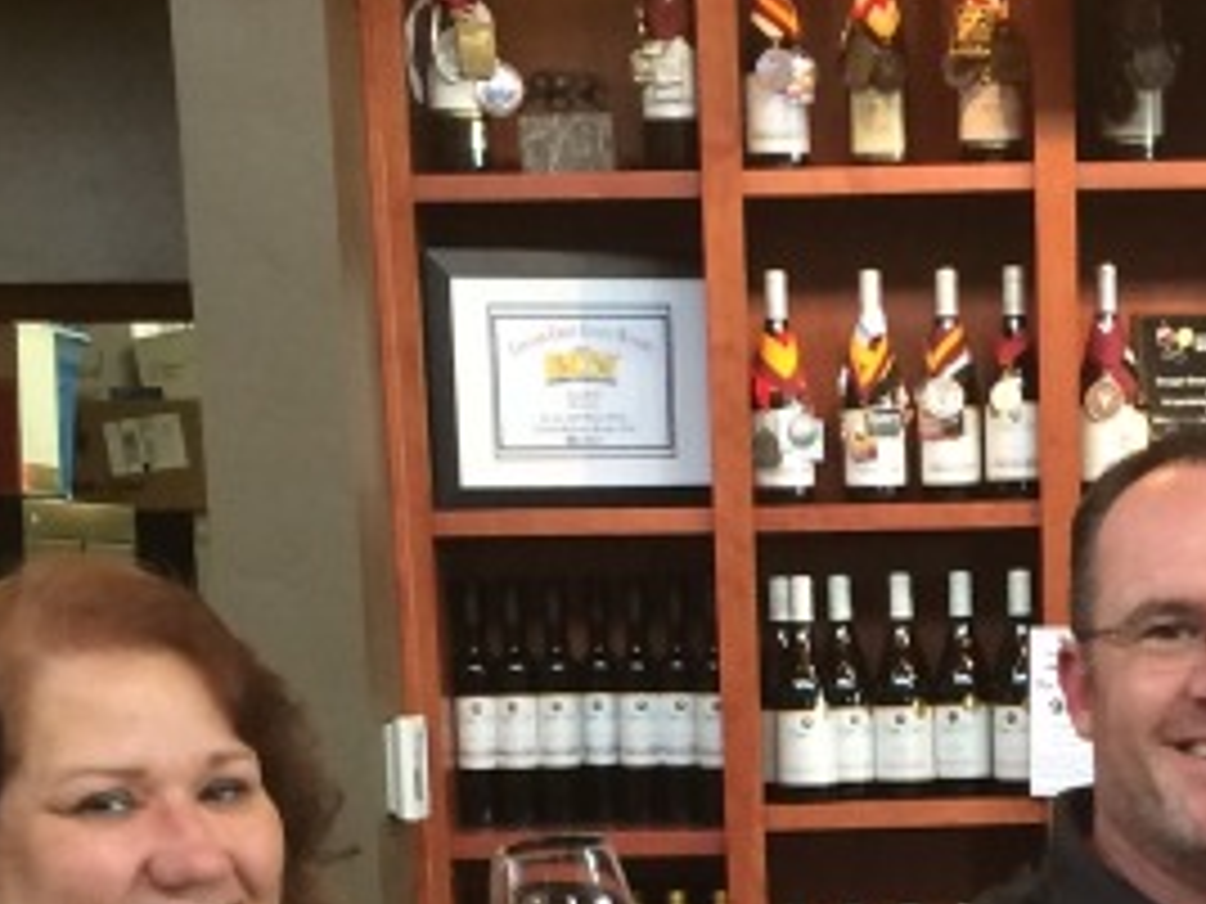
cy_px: 1466
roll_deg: +1.4
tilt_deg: -15.2
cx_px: 1030
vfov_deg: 12.5
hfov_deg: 17.5
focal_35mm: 111
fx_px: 3867
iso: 50
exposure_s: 1/30
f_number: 2.2
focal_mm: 4.15
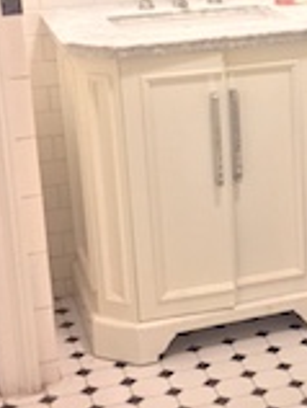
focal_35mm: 88
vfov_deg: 22.1
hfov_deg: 16.1
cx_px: 371
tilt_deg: -15.0
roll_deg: +1.3
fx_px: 1038
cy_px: 114
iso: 125
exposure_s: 1/30
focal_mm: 4.15
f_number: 2.2
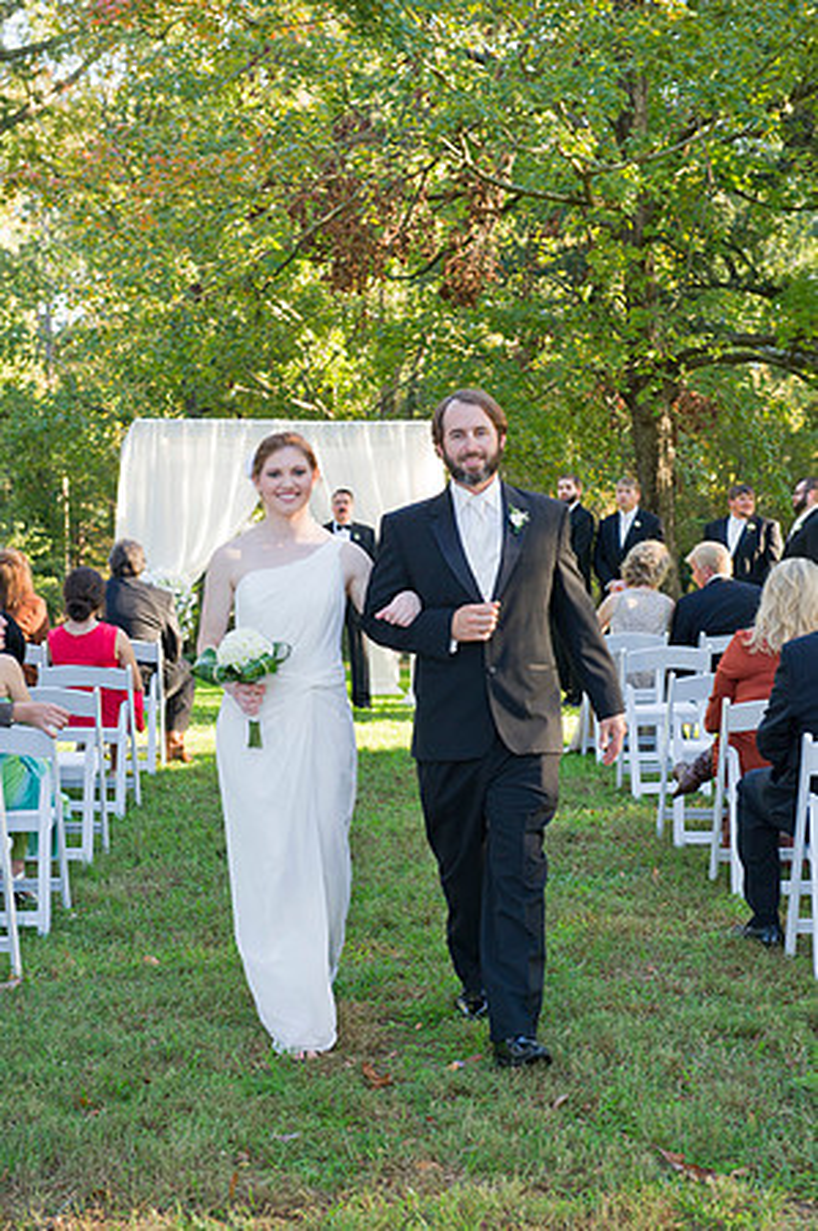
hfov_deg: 23.3
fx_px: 1981
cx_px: 409
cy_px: 616
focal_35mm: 58
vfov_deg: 34.5
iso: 640
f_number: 5.6
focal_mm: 58
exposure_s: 1/125
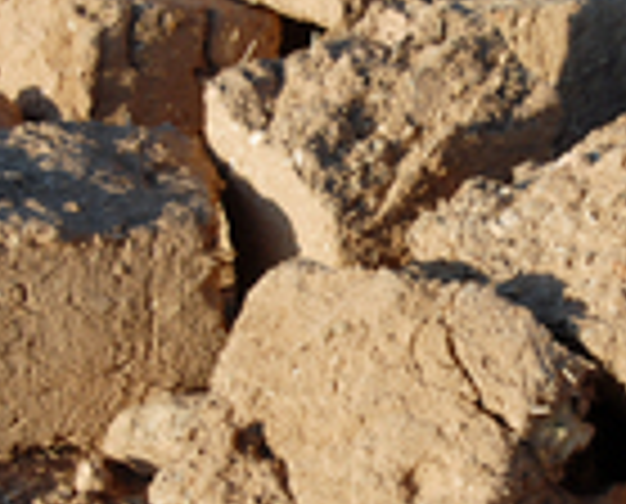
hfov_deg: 12.0
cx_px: 536
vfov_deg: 9.7
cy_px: 288
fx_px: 2973
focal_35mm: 160
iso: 250
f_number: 10
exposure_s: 1/350
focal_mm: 36
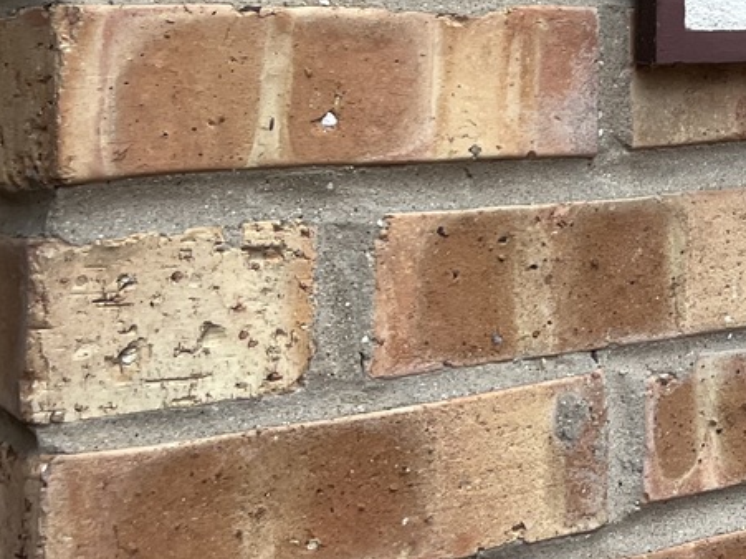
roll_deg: +1.6
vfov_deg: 16.8
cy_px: -160
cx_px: 910
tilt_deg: +5.7
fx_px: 1788
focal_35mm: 83
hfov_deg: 21.7
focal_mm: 5.1
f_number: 1.6
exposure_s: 1/122
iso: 64
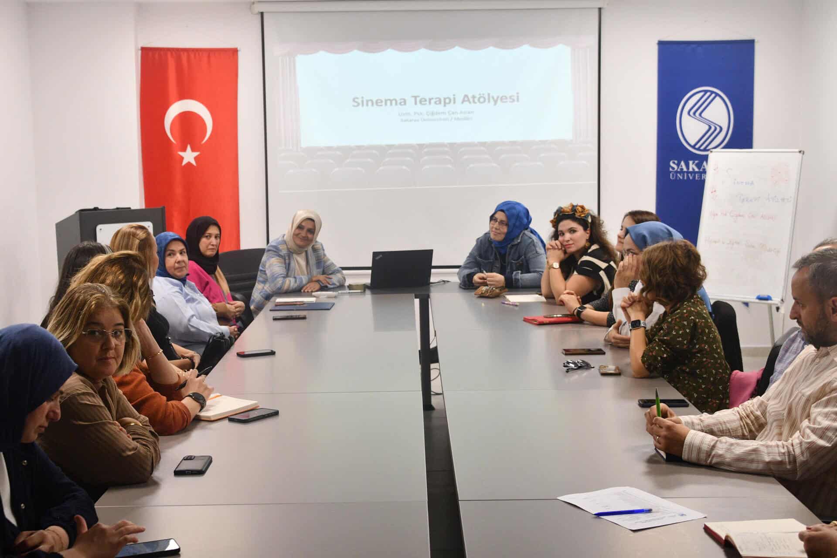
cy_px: 279
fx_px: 1255
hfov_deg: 36.9
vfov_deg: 25.1
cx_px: 418
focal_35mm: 54
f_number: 4.5
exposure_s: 1/160
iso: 1250
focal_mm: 36
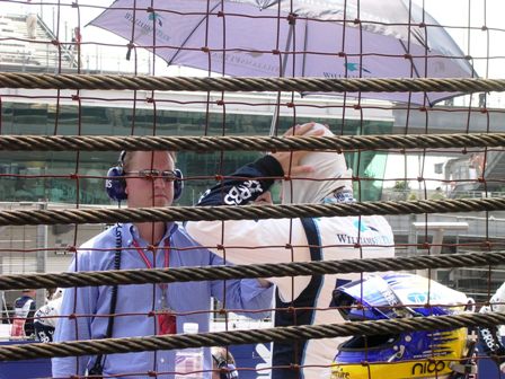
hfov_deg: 17.1
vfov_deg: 12.9
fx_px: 1678
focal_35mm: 115
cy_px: 190
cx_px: 252
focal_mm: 17.4
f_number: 4.9
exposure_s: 1/168
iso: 100
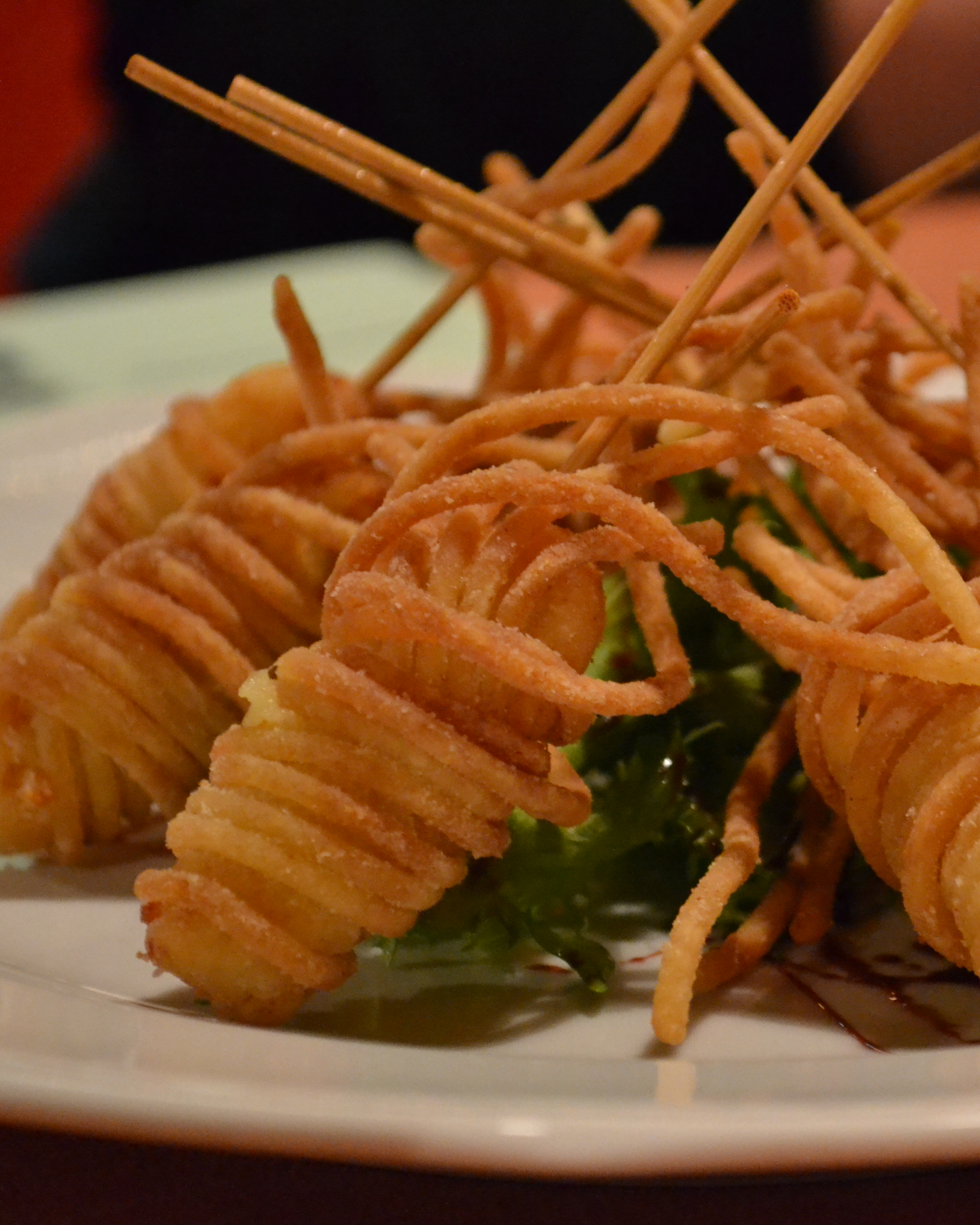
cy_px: 620
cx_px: 723
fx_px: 4268
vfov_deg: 16.3
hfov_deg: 13.1
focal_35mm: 118
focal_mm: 55
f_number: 5.6
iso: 3200
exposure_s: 1/10
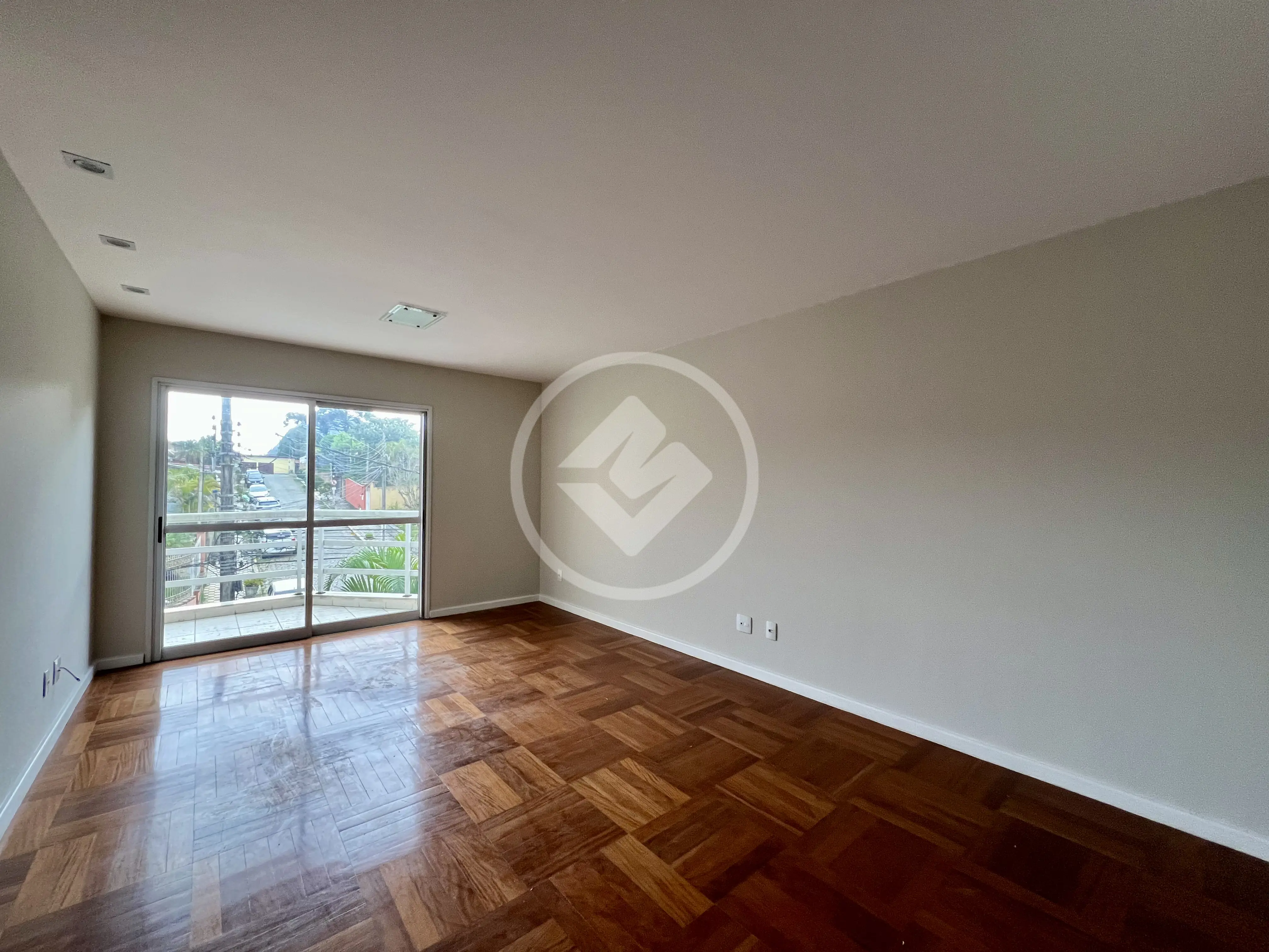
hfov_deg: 106.2
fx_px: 477
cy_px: 476
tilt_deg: +1.3
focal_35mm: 13
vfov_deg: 89.9
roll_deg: -0.4
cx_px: 634
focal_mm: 1.57
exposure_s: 1/82
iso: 250
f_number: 1.8
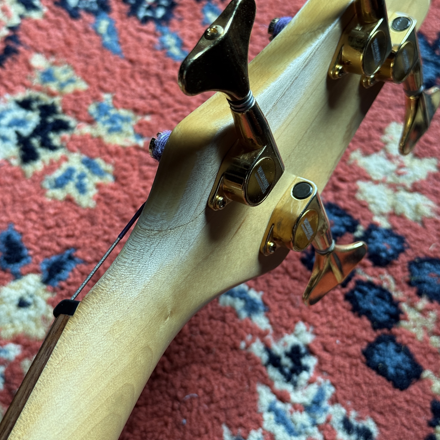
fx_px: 820
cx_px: 222
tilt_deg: -62.6
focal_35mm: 57
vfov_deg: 30.0
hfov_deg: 30.0
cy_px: 205
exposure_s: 1/72
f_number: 1.78
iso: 100
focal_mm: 6.76
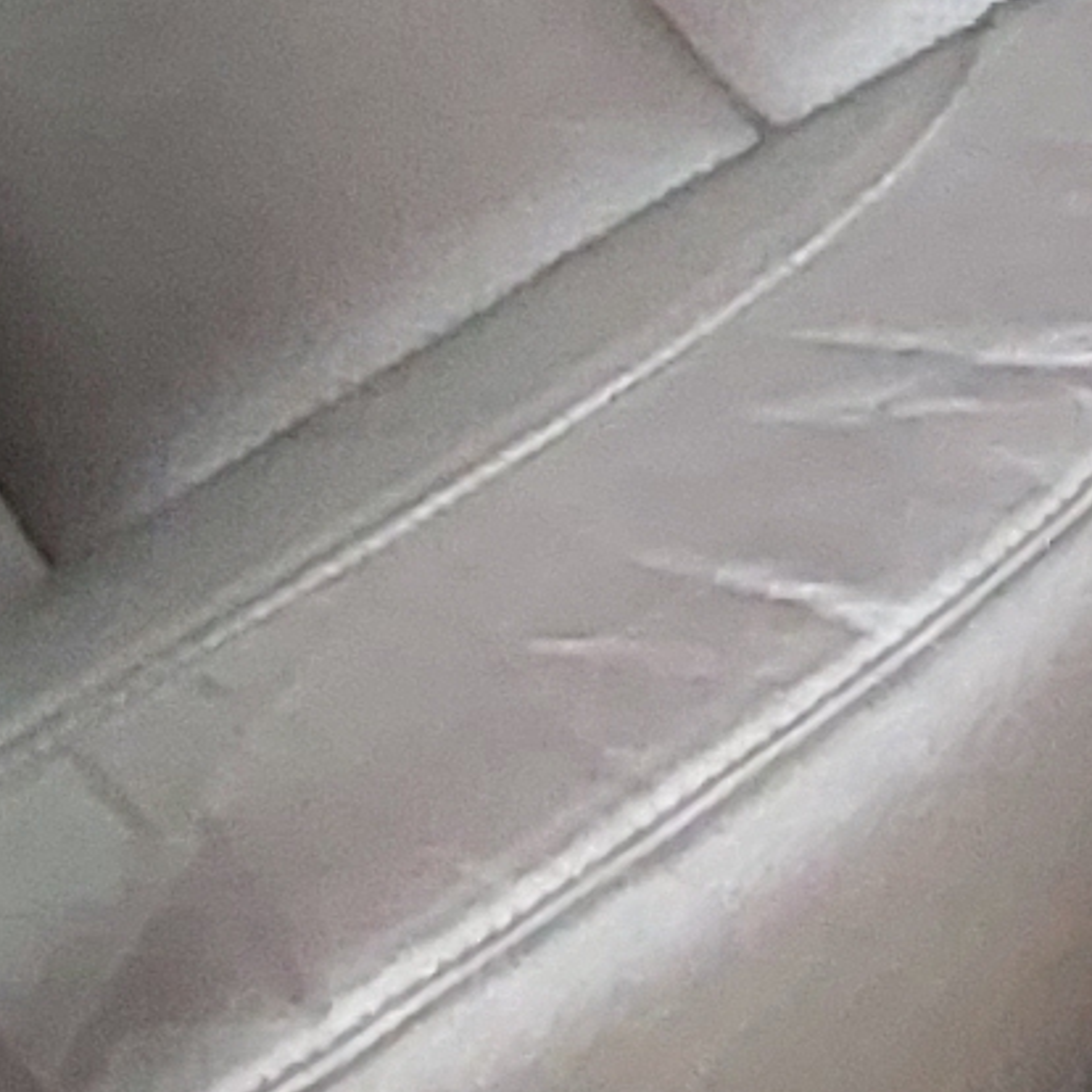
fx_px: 6960
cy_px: -1295
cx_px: 1604
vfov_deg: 8.4
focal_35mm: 195
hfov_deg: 8.8
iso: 320
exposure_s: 1/60
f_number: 1.9
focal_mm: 2.91
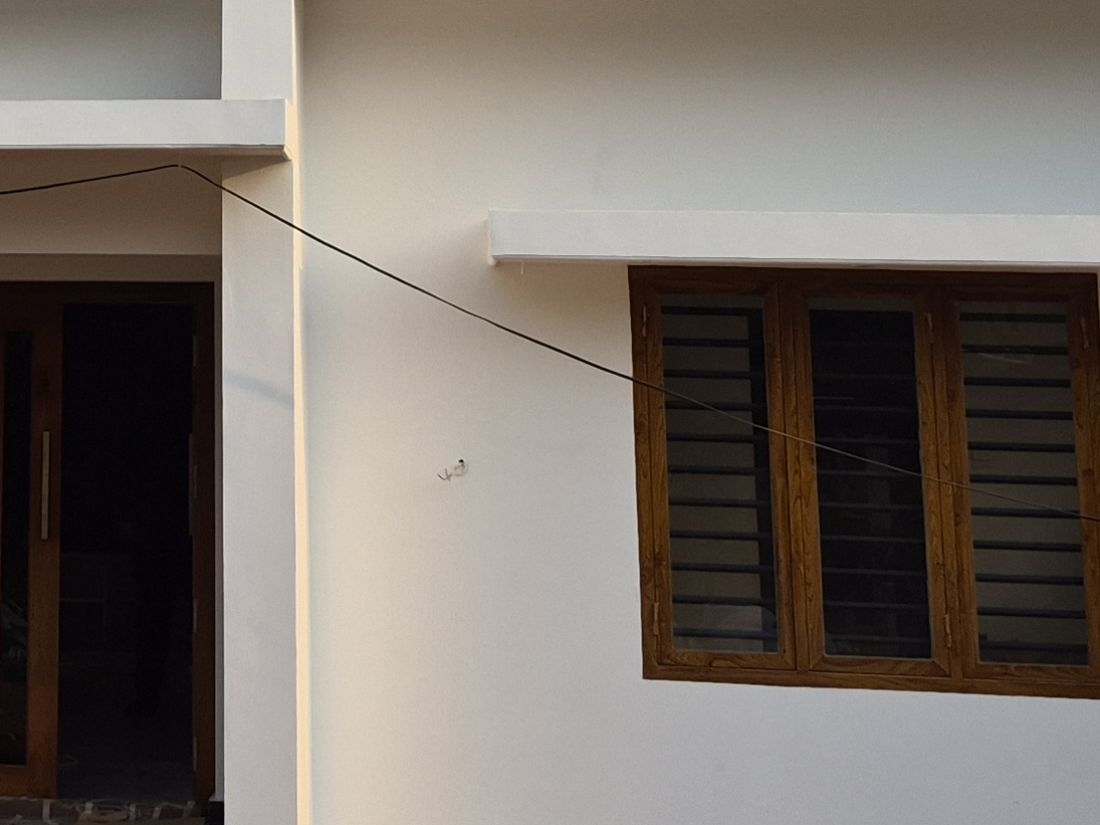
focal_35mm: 84
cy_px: -190
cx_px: 127
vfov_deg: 16.7
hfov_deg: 22.8
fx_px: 2669
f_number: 1.8
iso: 80
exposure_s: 1/3008
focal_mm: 5.4
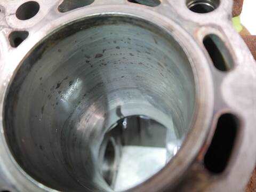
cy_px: 96
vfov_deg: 46.8
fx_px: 222
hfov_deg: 60.0
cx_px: 128
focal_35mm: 30
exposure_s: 1/60
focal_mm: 15
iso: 2500
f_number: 3.6
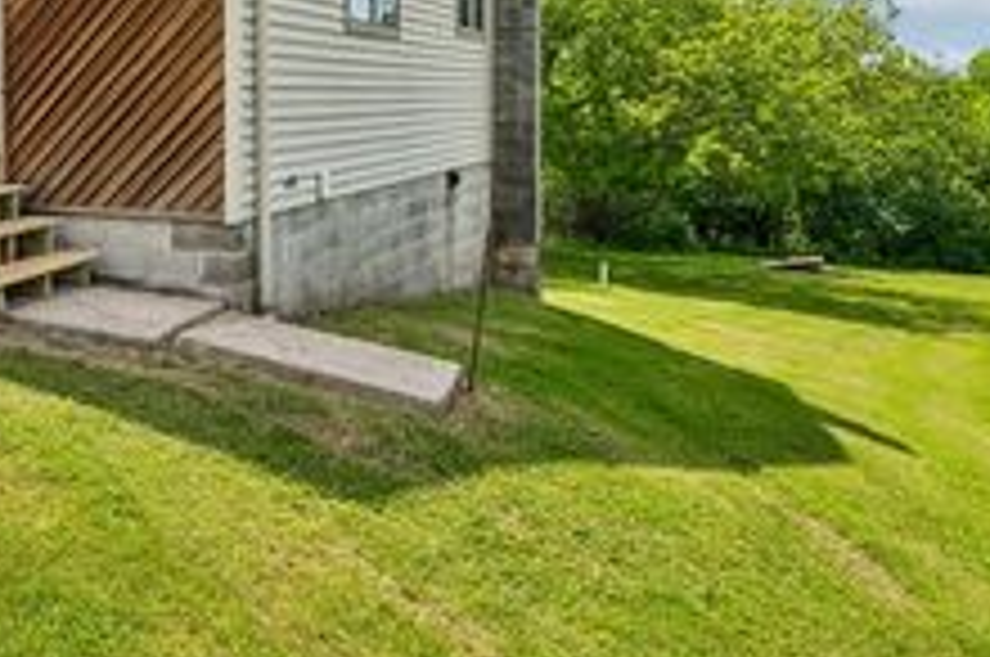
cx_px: -27
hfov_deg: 40.7
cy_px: 124
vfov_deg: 31.6
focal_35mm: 41
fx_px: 1126
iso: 100
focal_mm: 18
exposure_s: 1/100
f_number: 9
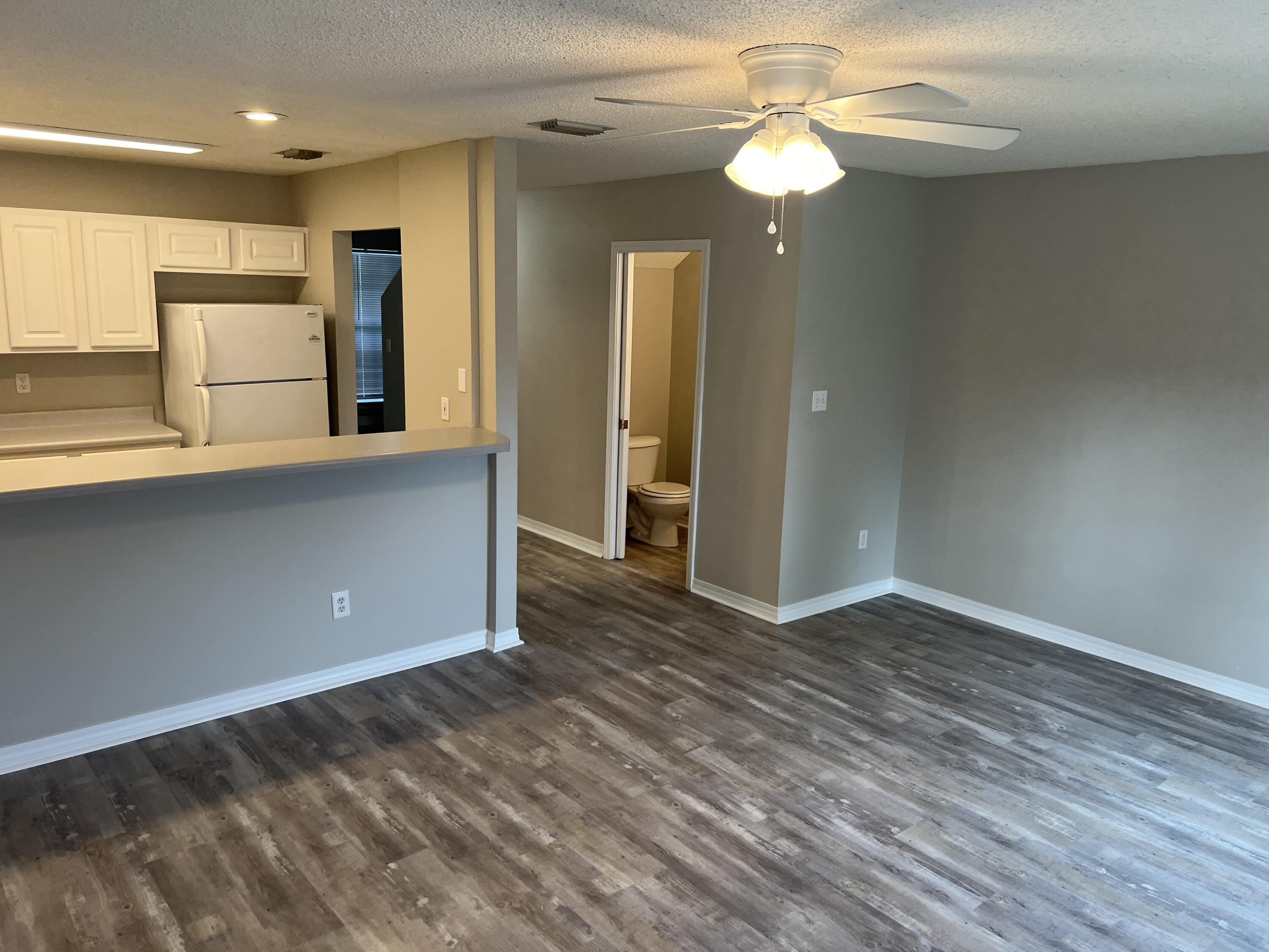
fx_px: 953
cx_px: 634
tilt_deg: -13.2
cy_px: 476
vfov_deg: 53.1
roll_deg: -0.2
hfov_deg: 67.3
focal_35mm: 26
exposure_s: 1/120
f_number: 1.5
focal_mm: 5.7
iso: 80
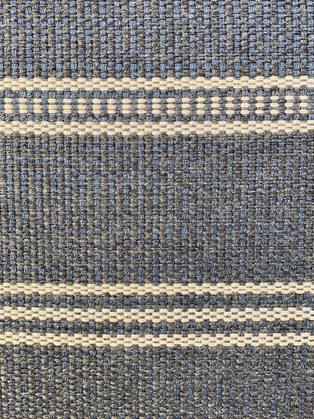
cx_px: 157
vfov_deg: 36.8
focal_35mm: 52
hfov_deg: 28.0
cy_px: 210
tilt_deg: -28.4
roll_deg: -2.9
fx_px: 629
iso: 64
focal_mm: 6
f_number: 2
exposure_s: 1/122
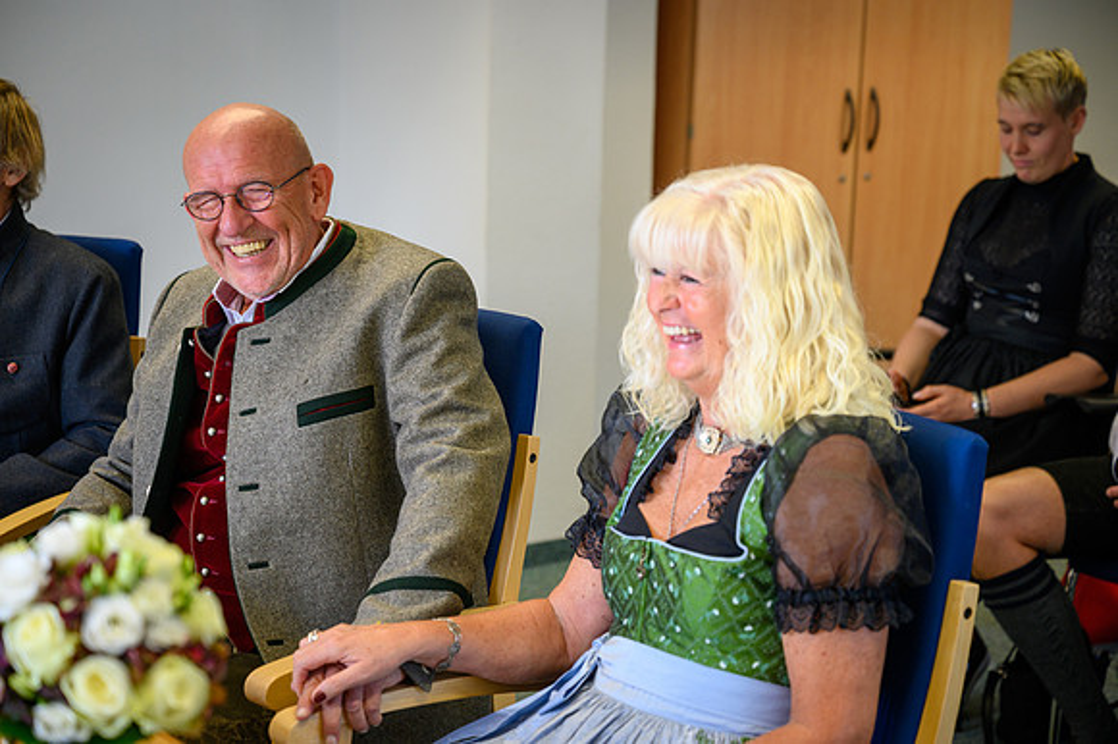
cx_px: 559
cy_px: 372
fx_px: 2173
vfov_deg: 19.4
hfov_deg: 28.9
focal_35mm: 70
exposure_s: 1/200
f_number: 3.5
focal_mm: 70
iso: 500
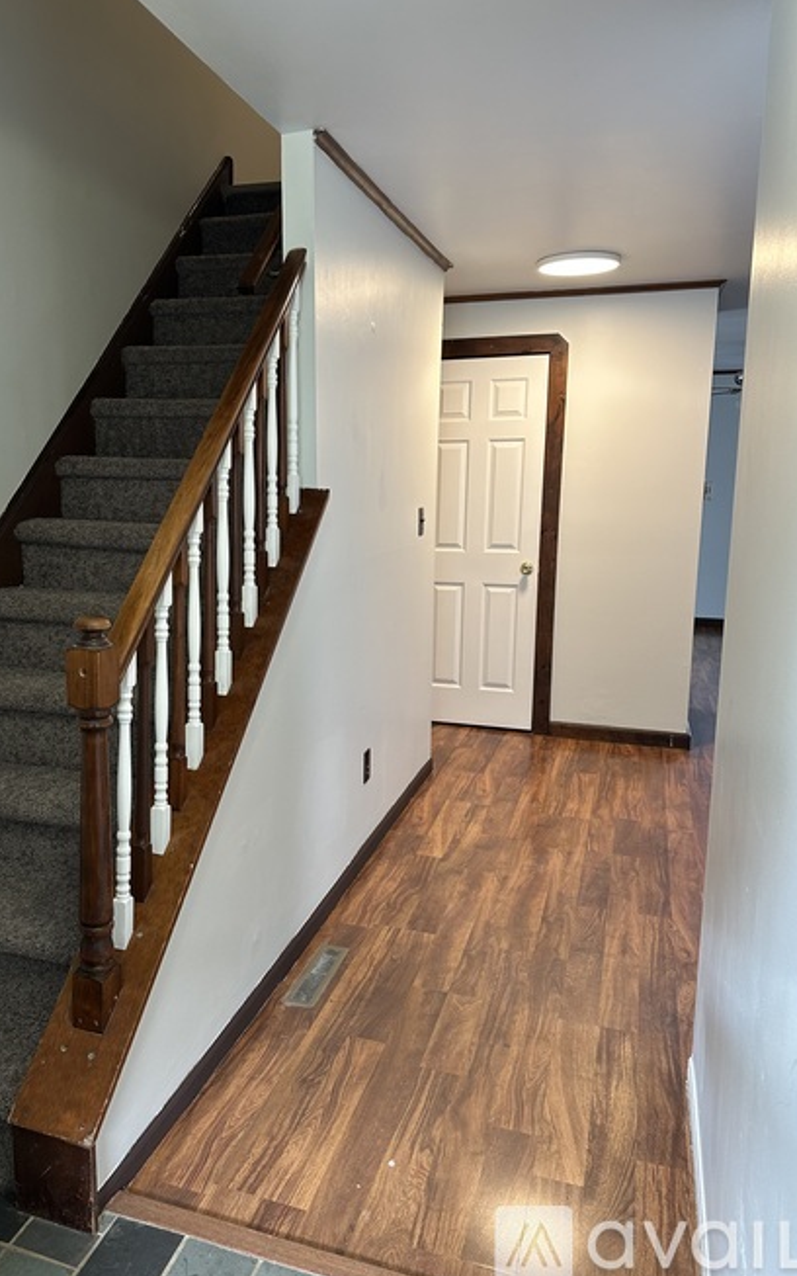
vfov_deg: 70.4
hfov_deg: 47.3
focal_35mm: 26
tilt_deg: -8.9
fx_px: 904
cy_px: 632
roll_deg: -1.3
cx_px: 322
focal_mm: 6.86
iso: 125
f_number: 1.78
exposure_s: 1/60
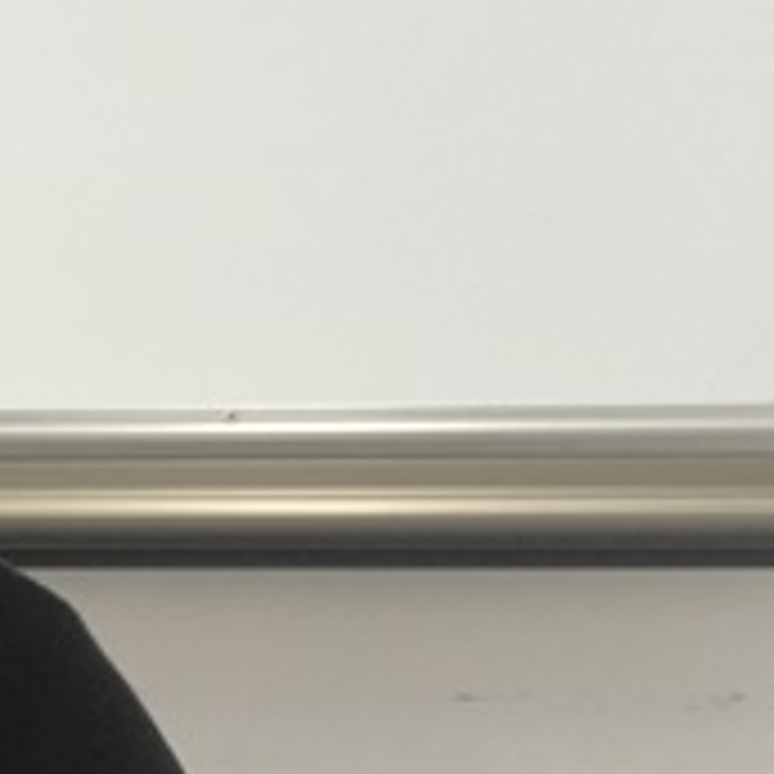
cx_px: -450
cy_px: 320
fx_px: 2656
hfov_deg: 15.1
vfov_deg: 16.6
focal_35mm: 105
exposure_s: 1/33
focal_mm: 2.87
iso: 32
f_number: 2.2
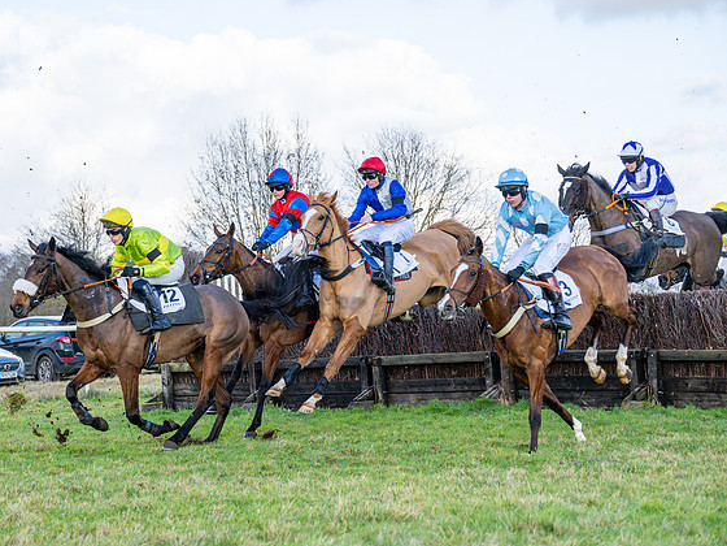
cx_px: 273
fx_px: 1785
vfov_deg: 17.4
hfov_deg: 23.0
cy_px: 250
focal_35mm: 85
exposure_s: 1/2000
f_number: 4
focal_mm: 70
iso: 500
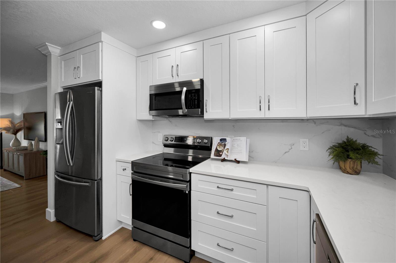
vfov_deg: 81.1
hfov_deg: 104.3
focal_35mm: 14
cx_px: 198
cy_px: 132
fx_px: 154
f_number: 7.1
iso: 320
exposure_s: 1/125
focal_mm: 14
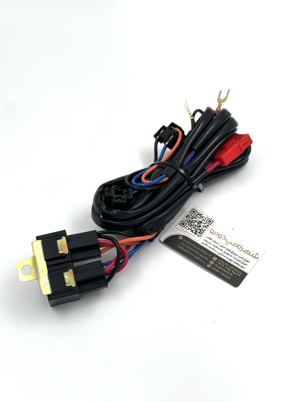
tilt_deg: -48.3
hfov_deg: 30.3
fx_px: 558
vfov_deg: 39.7
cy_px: 201
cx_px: 151
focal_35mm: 48
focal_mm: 6.86
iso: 64
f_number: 1.78
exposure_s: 1/426
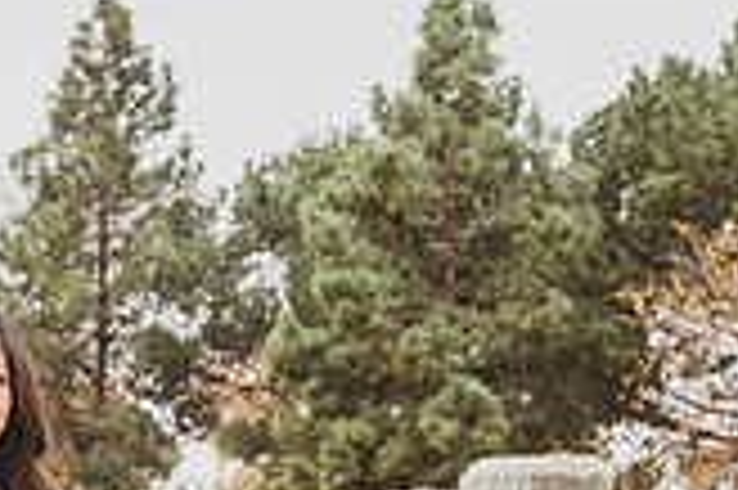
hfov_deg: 14.1
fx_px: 2929
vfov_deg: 9.4
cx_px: -36
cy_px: 695
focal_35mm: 143
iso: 500
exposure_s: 1/125
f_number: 5
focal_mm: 40
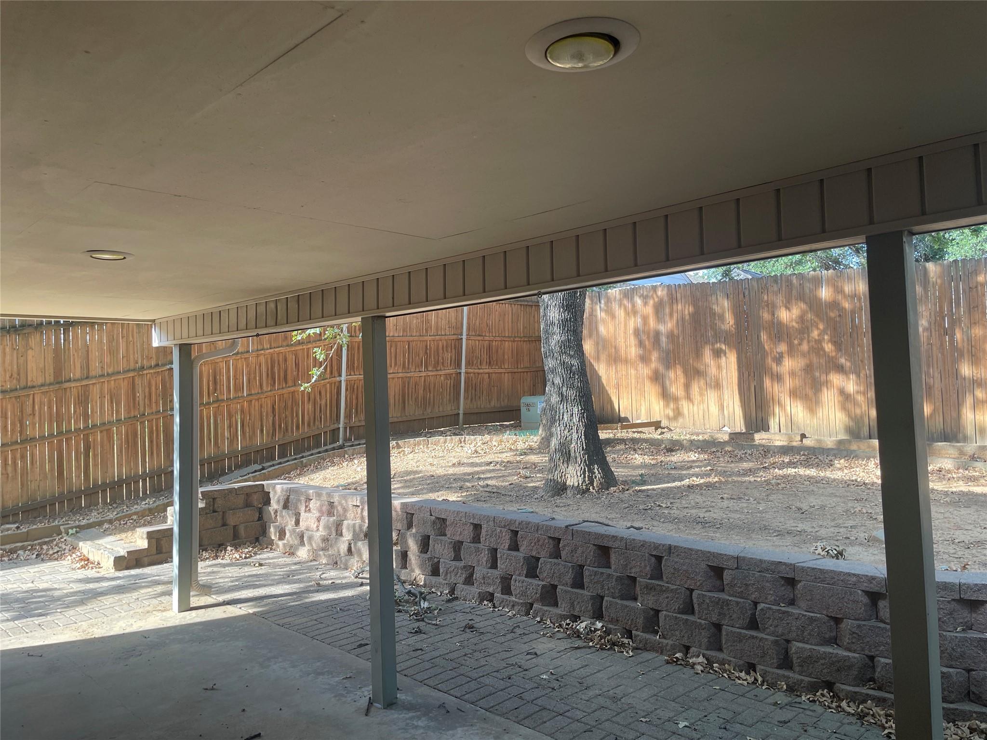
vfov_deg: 53.1
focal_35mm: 26
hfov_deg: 67.3
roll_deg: +1.2
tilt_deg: +2.7
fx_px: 741
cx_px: 494
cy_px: 370
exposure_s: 1/154
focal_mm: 4.2
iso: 32
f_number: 1.6
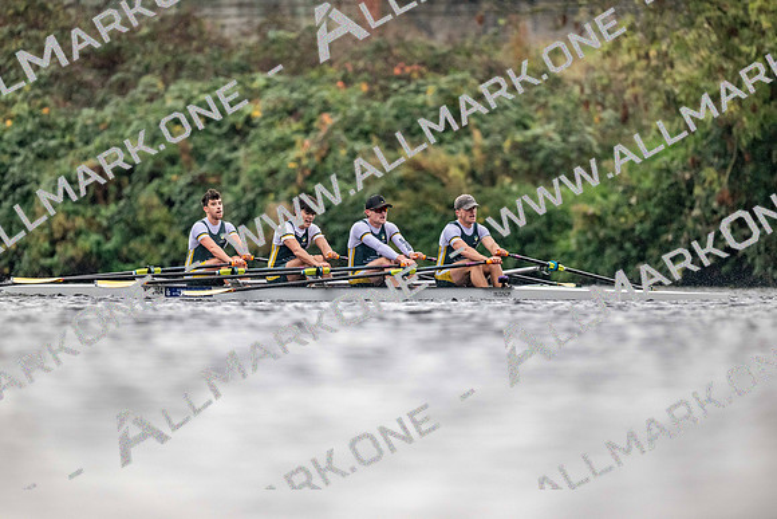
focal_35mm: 600
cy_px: 260
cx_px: 388
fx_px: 12952
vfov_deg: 2.3
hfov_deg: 3.4
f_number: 4
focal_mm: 600
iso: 2200
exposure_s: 1/2500
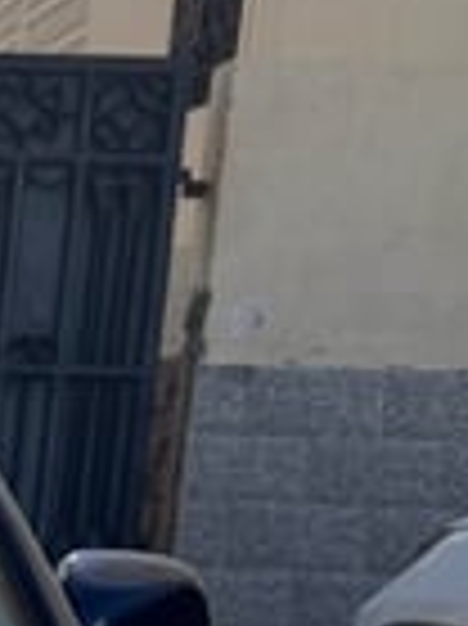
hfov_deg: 9.8
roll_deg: -2.5
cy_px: 941
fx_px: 2401
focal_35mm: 133
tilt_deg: -13.4
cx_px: -662
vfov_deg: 13.9
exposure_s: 1/5714
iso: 125
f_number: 1.78
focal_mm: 6.76
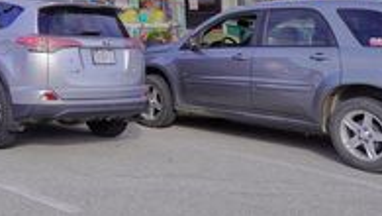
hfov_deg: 33.0
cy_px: -107
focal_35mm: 60
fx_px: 612
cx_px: 41
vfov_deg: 17.9
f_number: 9
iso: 100
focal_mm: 15
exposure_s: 1/125
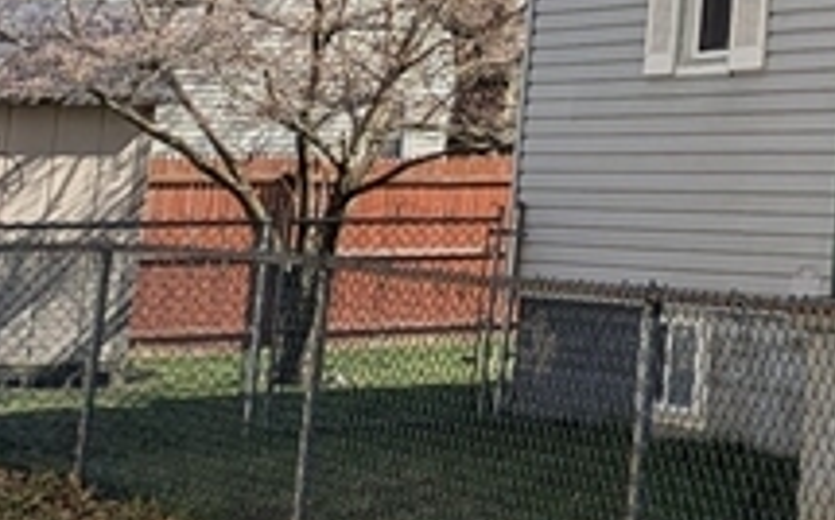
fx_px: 2751
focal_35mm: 121
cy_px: -322
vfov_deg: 10.3
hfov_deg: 13.7
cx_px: 1833
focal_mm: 6.81
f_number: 1.85
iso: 34
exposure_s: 1/1143
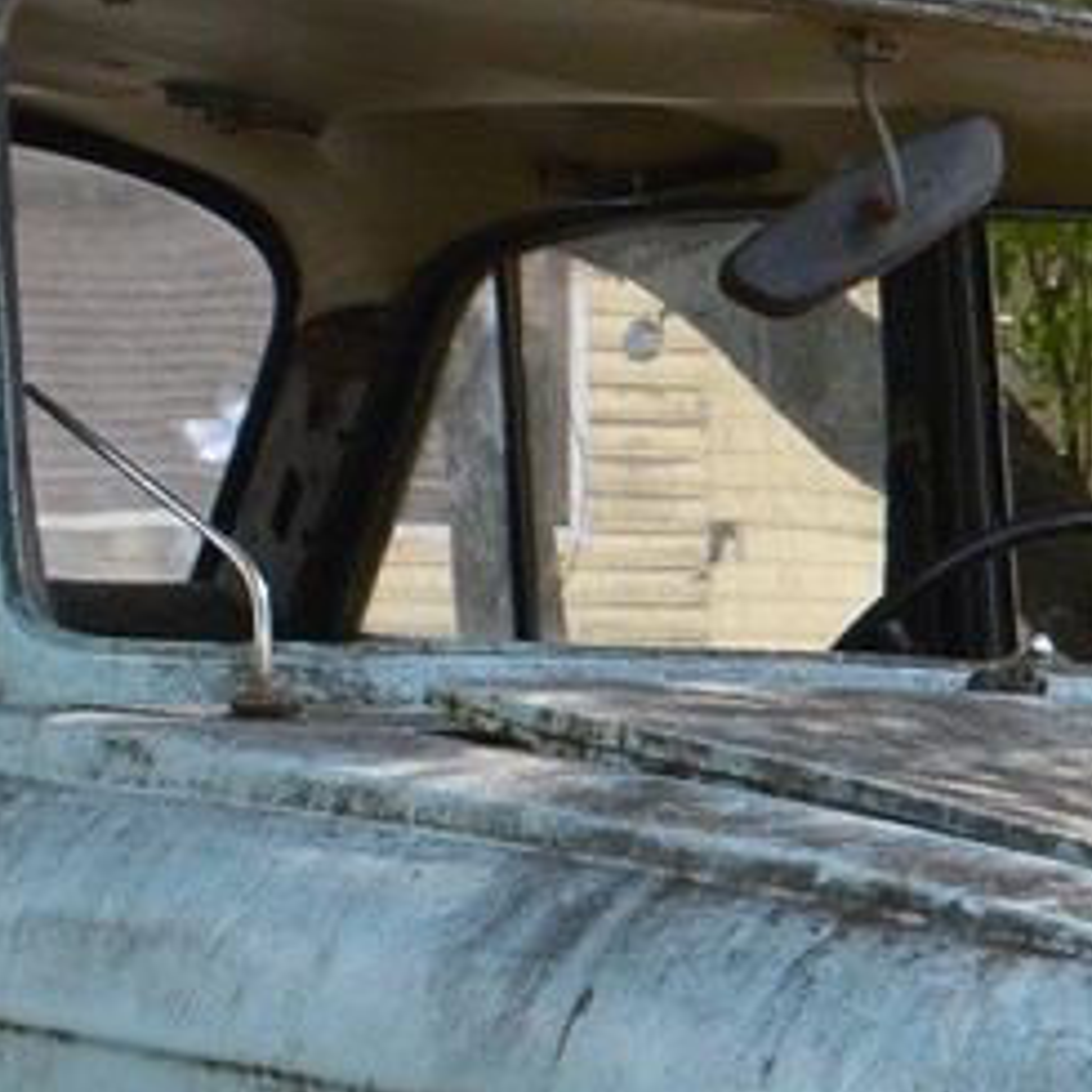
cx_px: 976
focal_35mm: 203
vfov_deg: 8.6
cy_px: 789
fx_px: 7245
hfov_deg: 8.6
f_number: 8
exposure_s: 1/250
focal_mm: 26
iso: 200
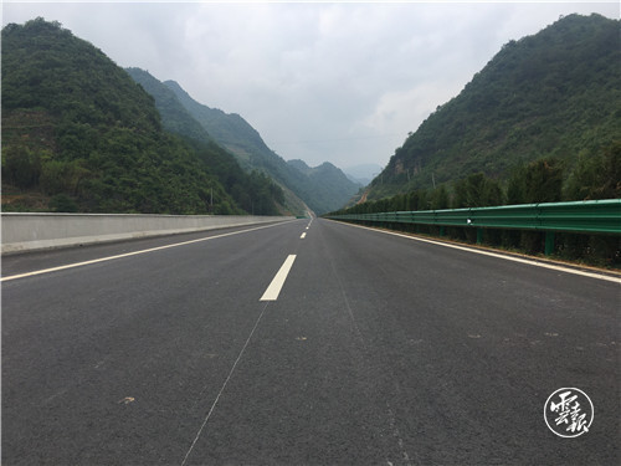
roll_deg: -1.1
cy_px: 233
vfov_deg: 48.2
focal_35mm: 29
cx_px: 310
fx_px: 520
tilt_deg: -0.9
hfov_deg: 61.7
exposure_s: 1/1040
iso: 25
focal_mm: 4.15
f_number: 2.2
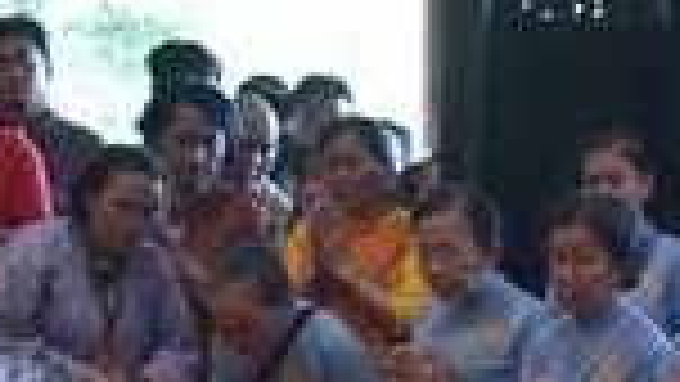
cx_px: 1031
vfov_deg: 5.8
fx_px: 3733
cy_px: 719
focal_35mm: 207
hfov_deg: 10.1
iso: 900
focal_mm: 46
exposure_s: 1/60
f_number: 4
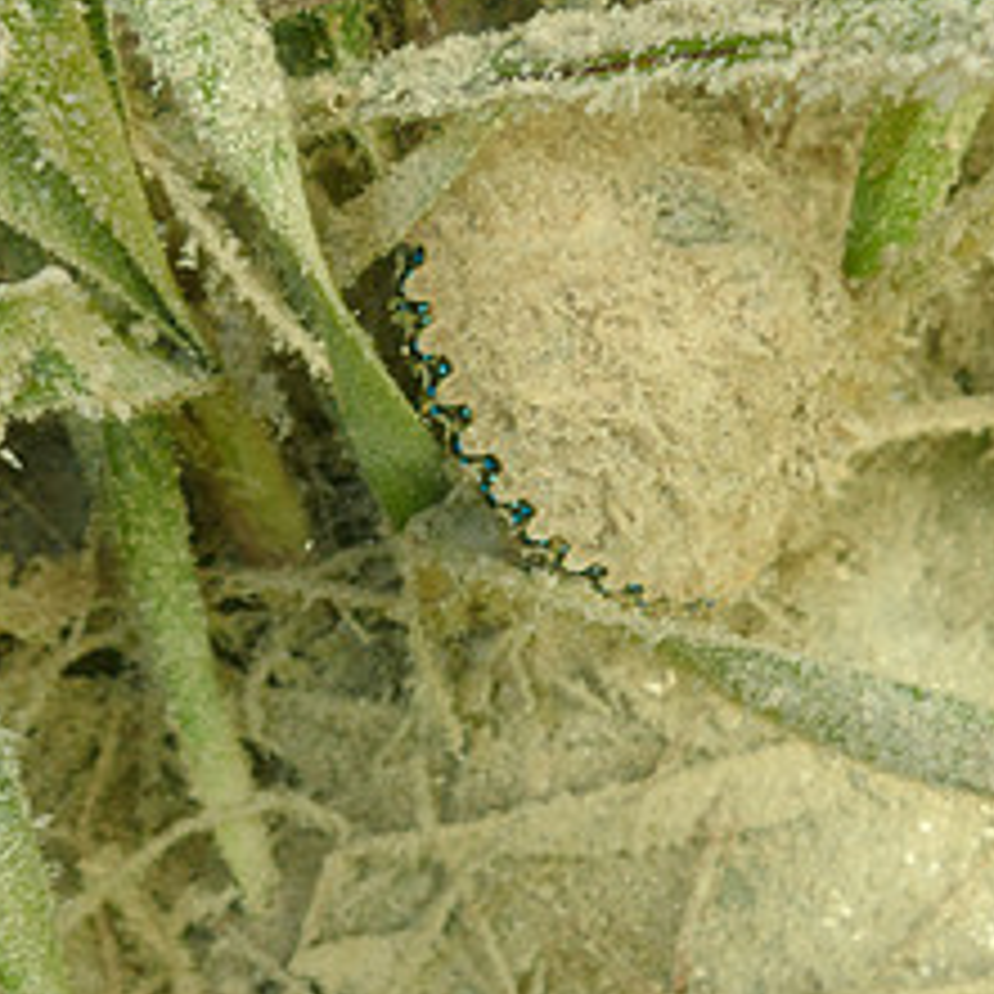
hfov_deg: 29.6
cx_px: 486
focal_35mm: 58
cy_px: 551
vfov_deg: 29.5
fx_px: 1884
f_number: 2.8
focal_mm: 4.5
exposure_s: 1/125
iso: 100
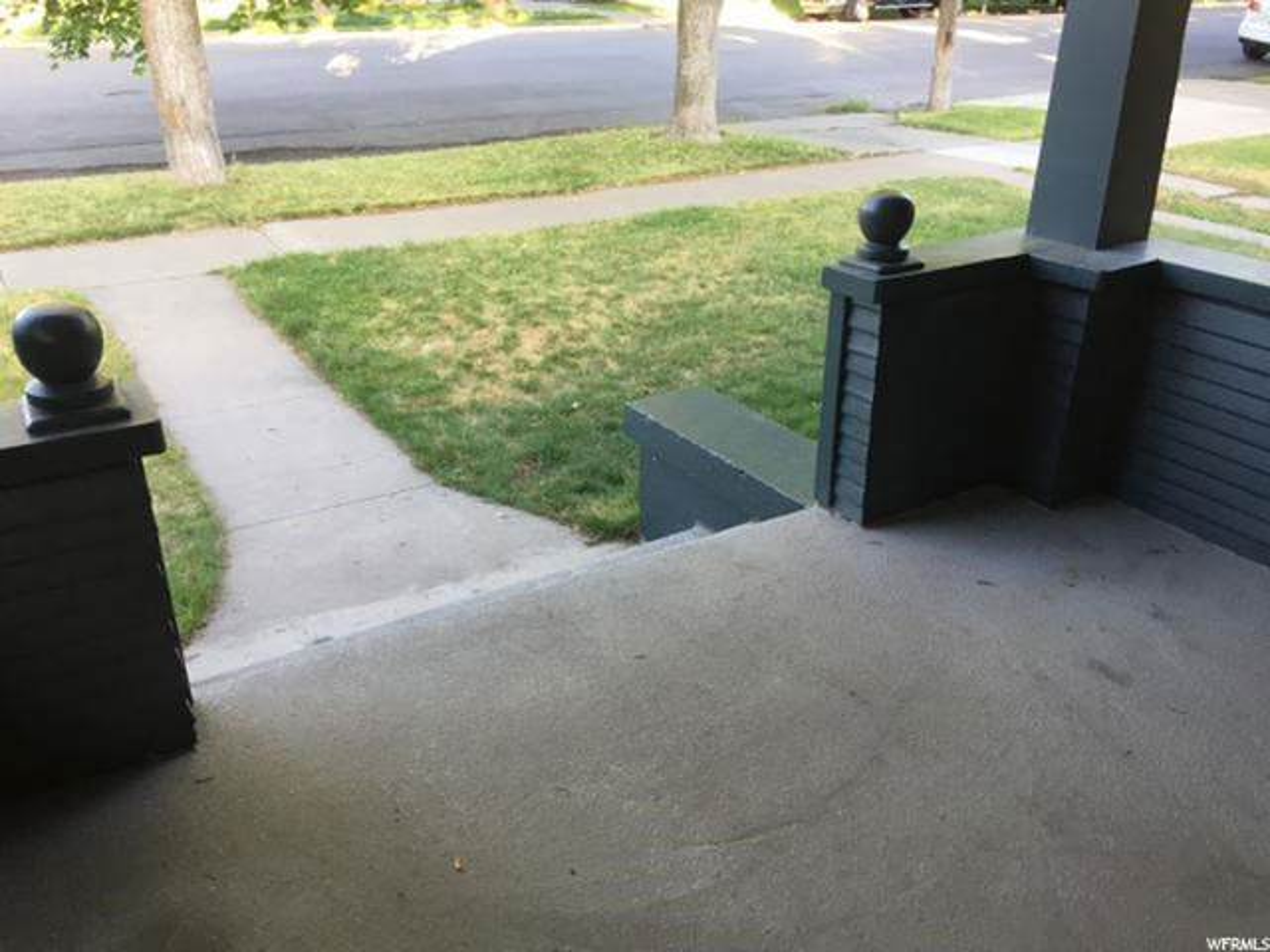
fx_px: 1064
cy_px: 476
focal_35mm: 29
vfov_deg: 48.2
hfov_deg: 61.7
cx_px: 635
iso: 32
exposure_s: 1/30
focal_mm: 4.15
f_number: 2.2
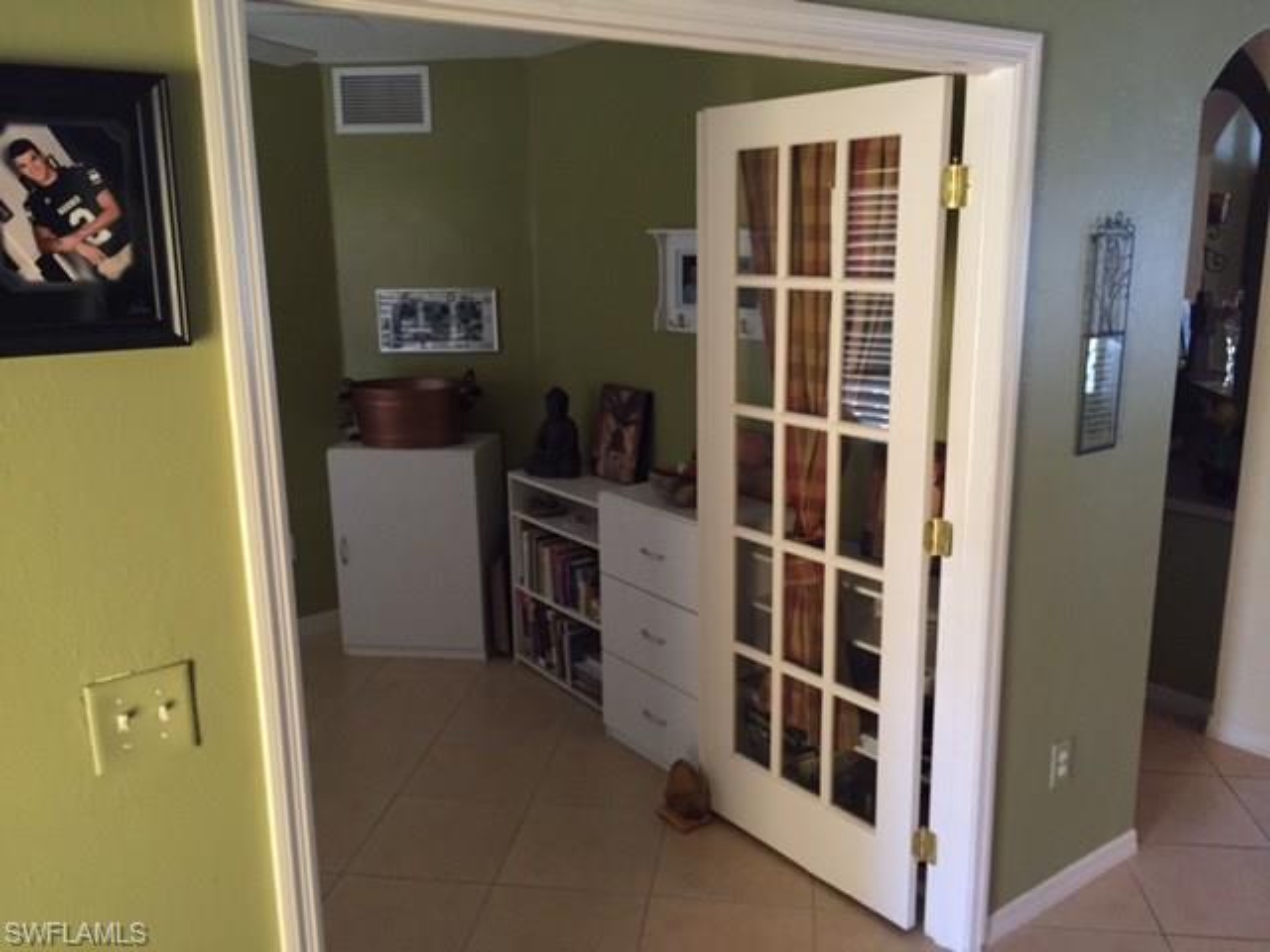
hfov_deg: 61.7
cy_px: 476
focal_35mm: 29
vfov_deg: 48.2
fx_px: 1064
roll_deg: +0.4
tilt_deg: -12.4
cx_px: 635
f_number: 2.2
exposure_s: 1/30
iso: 160
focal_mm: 4.15
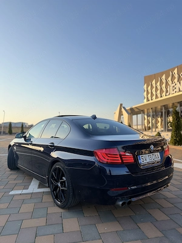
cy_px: 122
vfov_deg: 71.6
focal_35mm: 24
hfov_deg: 56.8
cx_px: 91
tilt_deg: +4.1
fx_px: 168
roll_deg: -0.6
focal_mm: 6.76
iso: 100
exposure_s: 1/909
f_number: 1.78
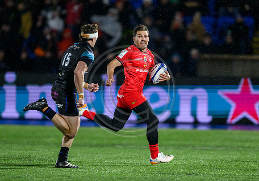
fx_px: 4062
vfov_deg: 2.5
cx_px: 128
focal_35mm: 557
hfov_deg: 3.7
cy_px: 90
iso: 6400
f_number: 3.2
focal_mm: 400
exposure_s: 1/2500
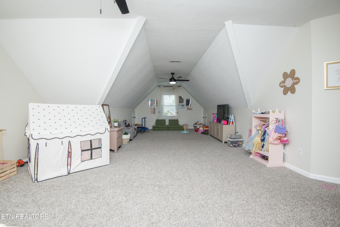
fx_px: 151
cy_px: 114
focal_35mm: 16
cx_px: 170
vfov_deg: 73.7
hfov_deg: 96.7
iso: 400
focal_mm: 16
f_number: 9
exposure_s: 1/125
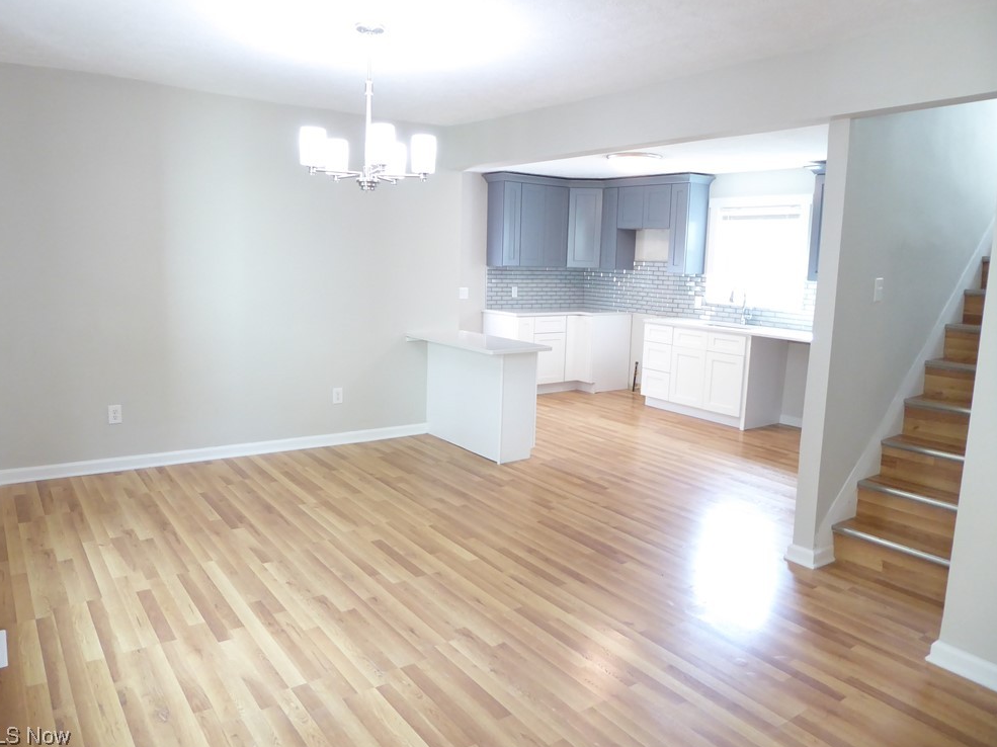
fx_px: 749
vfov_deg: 53.0
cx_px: 488
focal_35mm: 26
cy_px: 369
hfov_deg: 67.3
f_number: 3.3
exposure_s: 1/40
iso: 400
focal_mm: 4.3
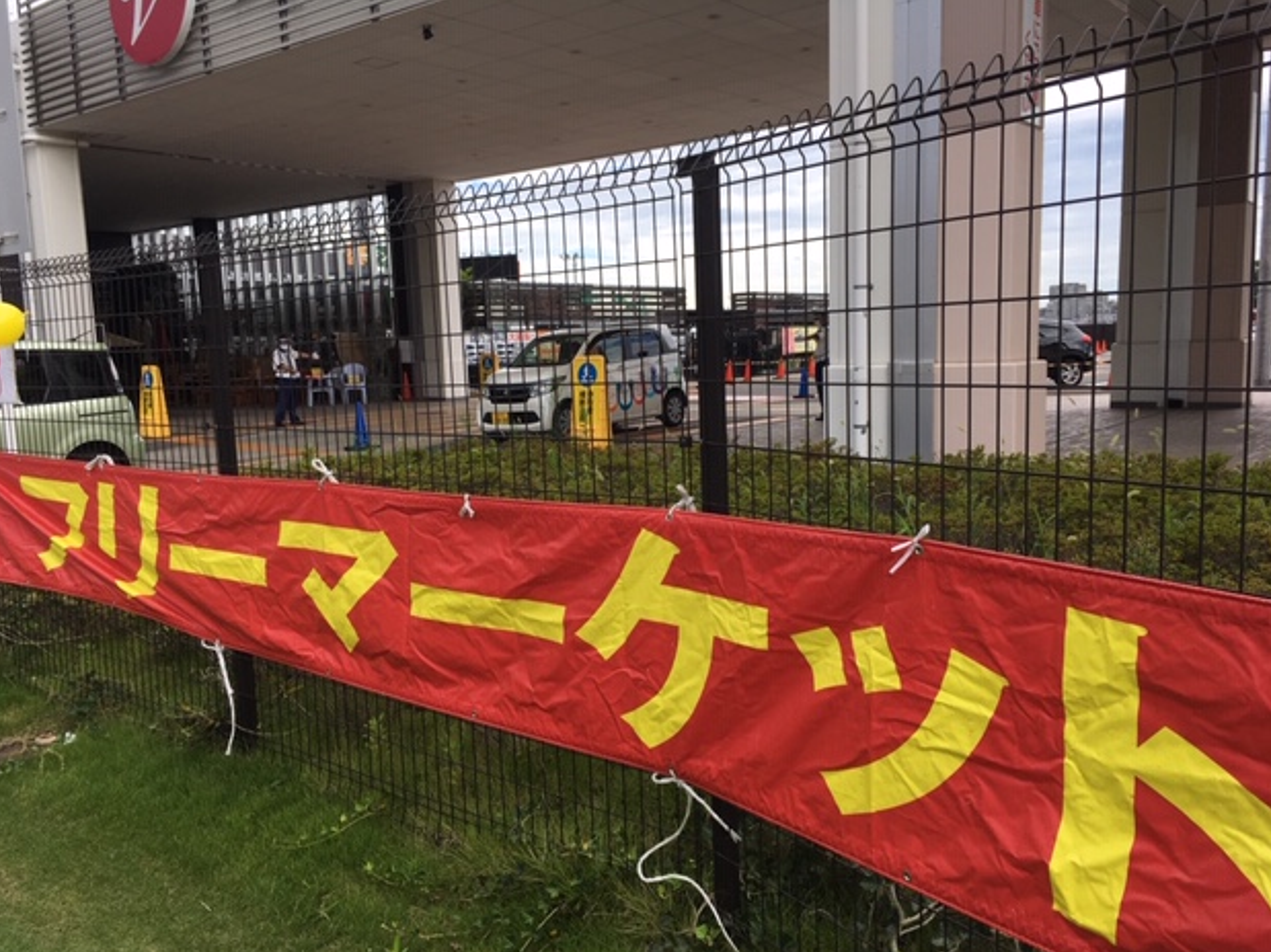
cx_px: 616
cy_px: 488
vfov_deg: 46.8
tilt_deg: -8.5
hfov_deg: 60.0
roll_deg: +1.9
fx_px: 1101
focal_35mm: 30
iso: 25
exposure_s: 1/746
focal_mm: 4.15
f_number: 2.2
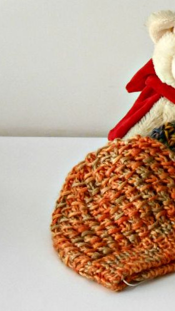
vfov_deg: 21.6
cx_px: 192
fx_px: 816
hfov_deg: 12.1
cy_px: 145
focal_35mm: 99
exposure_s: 1/15
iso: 400
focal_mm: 11.3
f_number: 5.6
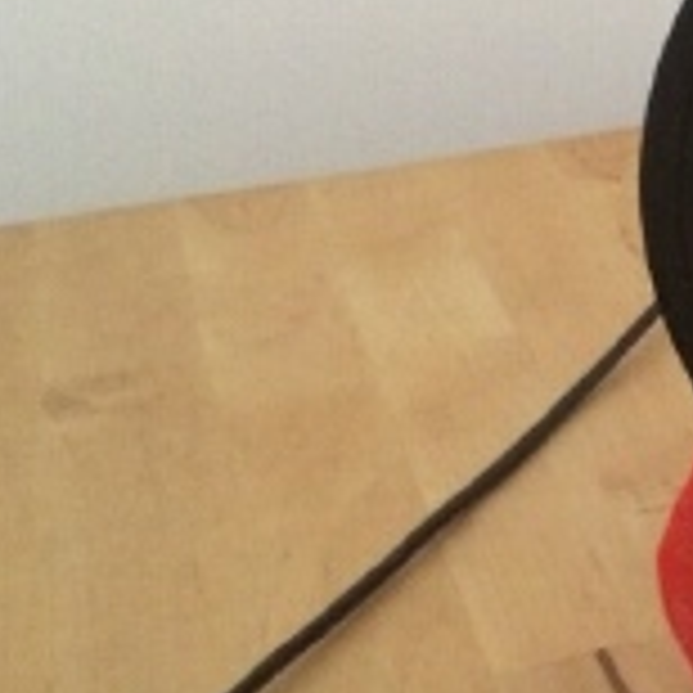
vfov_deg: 18.9
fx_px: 2084
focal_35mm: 92
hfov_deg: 17.2
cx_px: 1019
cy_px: 270
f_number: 2.2
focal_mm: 4.12
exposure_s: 1/15
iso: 640
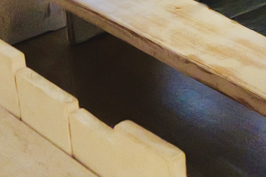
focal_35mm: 110
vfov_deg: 11.2
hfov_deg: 16.9
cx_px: 399
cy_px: -191
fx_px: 813
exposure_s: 1/50
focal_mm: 20
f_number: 3.5
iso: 6400
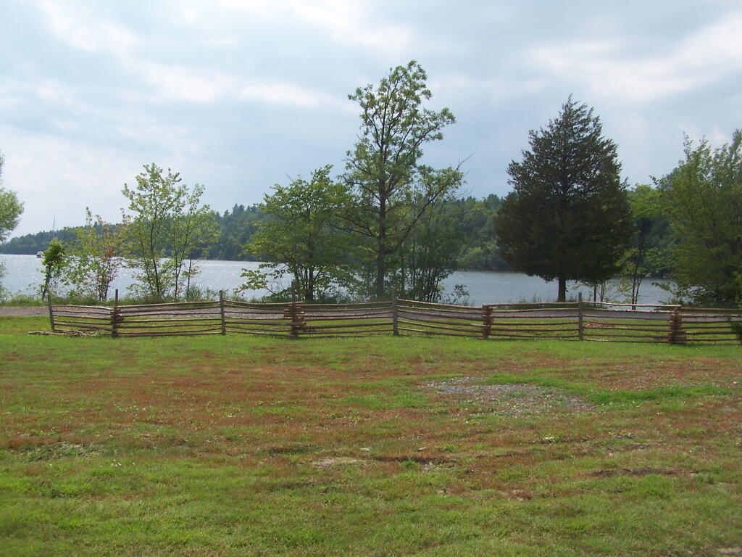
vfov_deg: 37.7
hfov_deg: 49.0
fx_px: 815
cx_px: 371
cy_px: 278
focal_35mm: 38
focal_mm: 6.3
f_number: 4
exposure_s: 1/1000
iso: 80
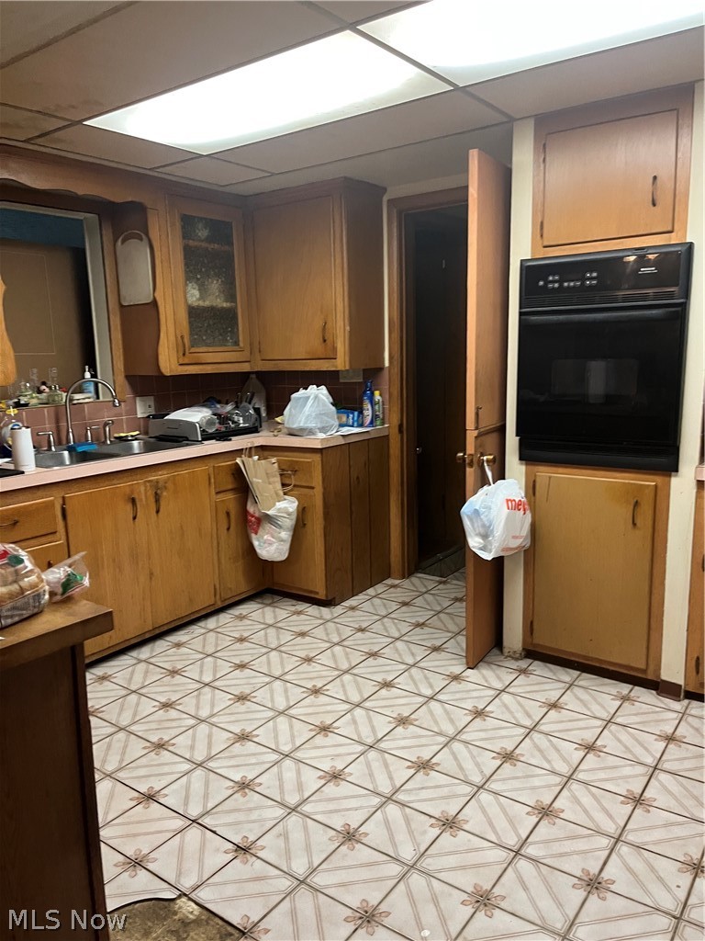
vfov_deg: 67.3
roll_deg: +2.9
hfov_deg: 53.1
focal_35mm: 26
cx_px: 352
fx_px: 706
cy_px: 470
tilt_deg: -7.1
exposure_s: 1/60
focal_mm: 5.1
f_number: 1.6
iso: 320
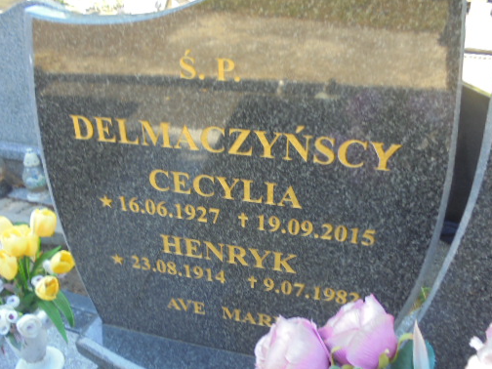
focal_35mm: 33
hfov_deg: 55.3
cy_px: 210
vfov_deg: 42.8
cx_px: 230
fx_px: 469
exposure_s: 1/50
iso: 100
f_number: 3.5
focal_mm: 4.6
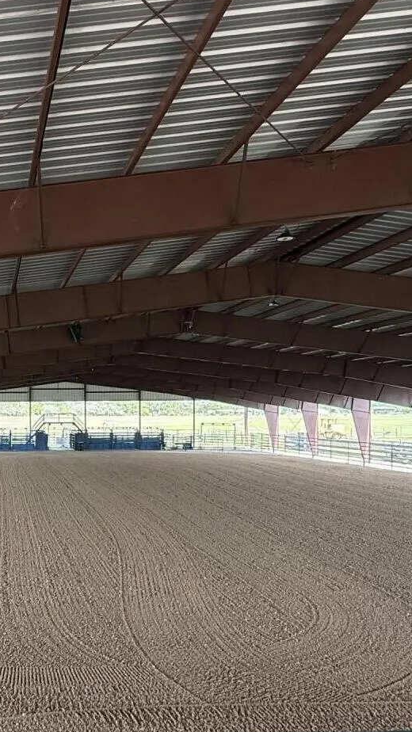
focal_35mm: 33
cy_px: 439
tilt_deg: -0.9
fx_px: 641
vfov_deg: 59.0
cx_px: 19
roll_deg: +0.2
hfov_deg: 33.2
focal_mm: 2.22
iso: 64
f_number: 2.2
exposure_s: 1/99
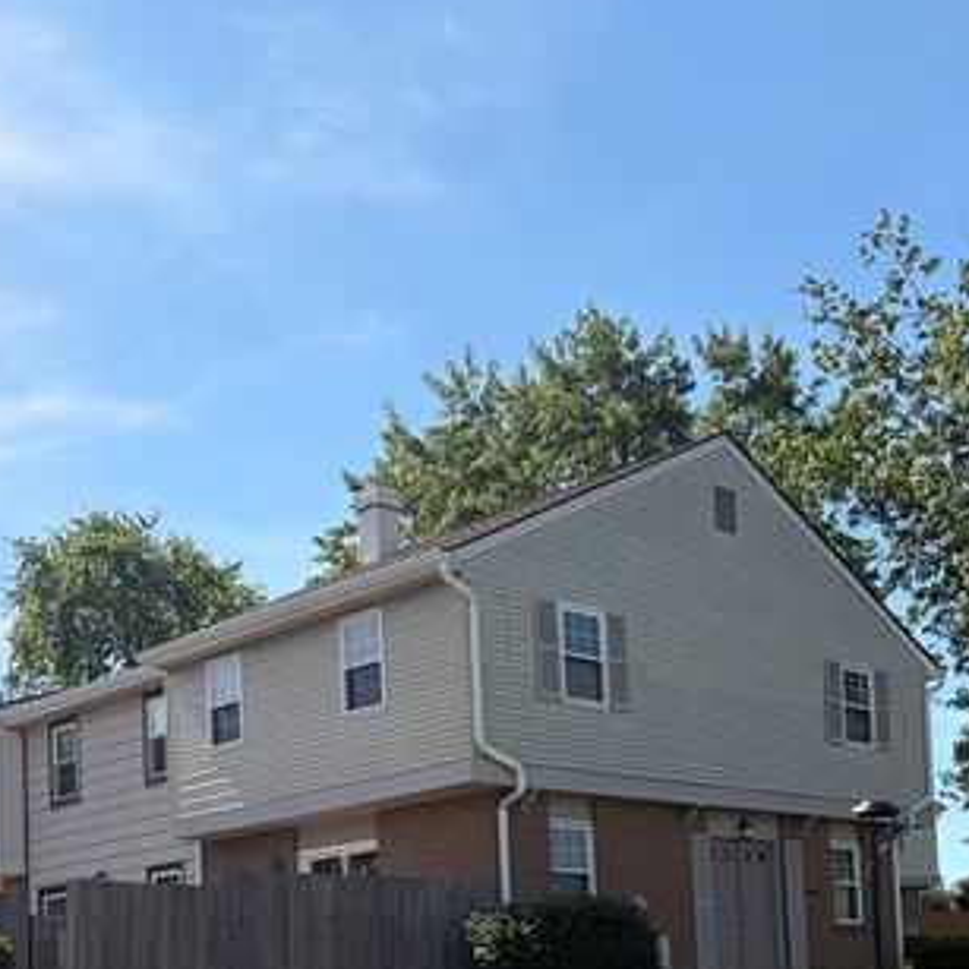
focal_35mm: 50
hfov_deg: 33.9
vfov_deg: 32.3
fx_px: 1584
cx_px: 603
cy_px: 882
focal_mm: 5.96
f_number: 1.6
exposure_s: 1/2639
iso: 50
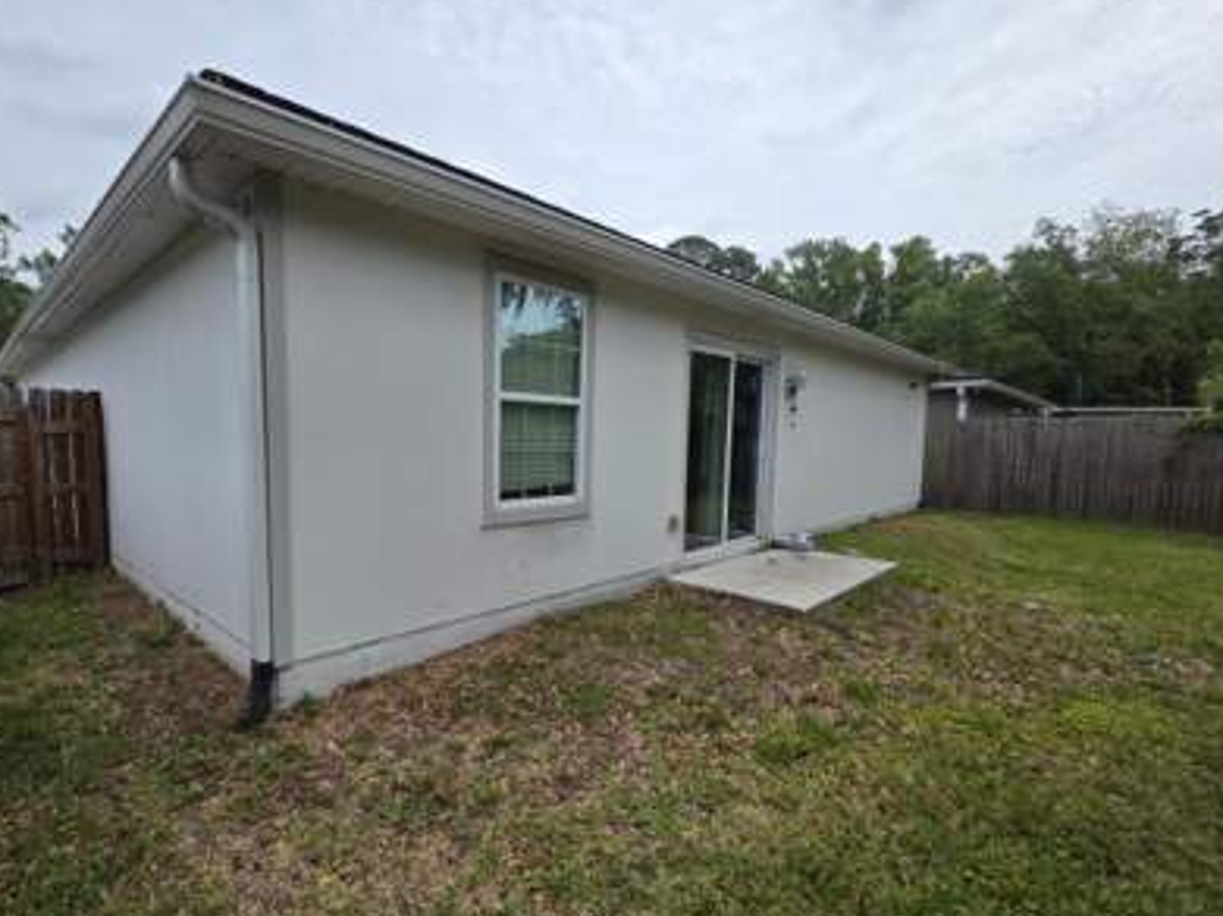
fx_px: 565
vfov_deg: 77.9
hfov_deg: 93.6
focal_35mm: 16
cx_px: 505
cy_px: 494
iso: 40
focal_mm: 2.2
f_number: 1.9
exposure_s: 1/2760
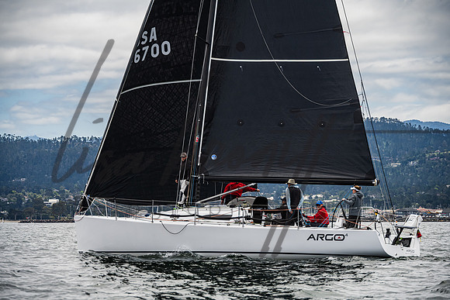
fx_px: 2063
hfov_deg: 12.4
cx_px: 225
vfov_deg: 8.3
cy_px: 150
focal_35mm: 165
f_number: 7.6
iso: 500
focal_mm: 165
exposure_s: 1/1600
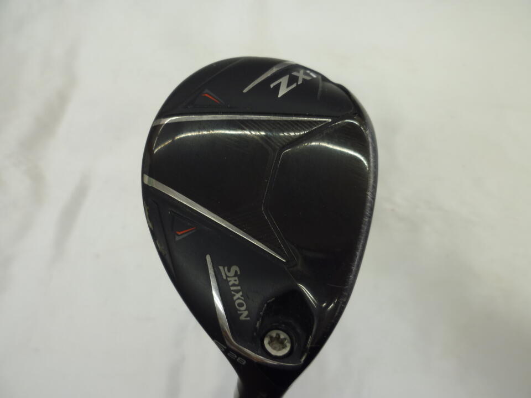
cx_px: 266
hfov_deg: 69.4
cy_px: 199
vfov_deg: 54.9
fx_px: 383
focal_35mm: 25
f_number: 2.8
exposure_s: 1/40
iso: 80
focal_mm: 4.5
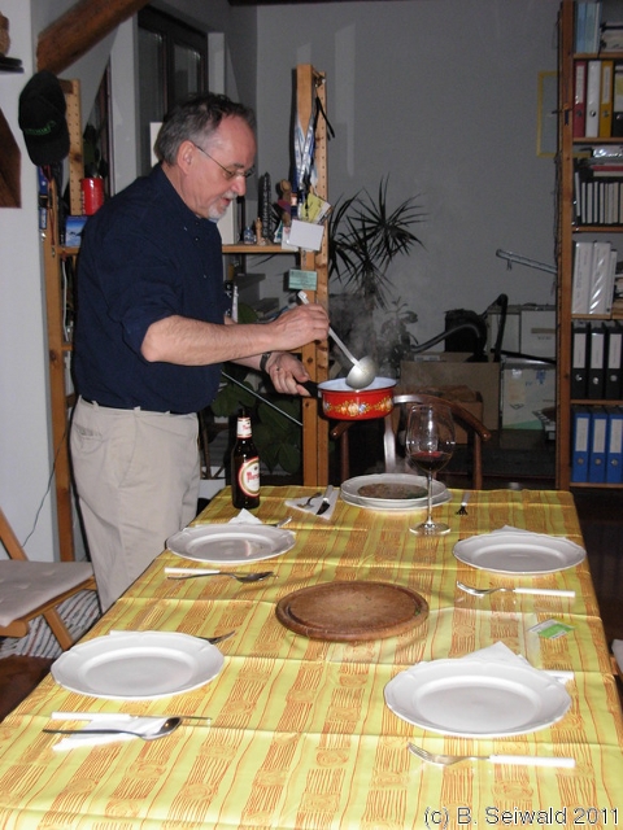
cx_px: 312
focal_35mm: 52
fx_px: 1248
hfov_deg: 28.0
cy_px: 415
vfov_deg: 36.8
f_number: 3.2
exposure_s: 1/82.9
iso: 205
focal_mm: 8.5
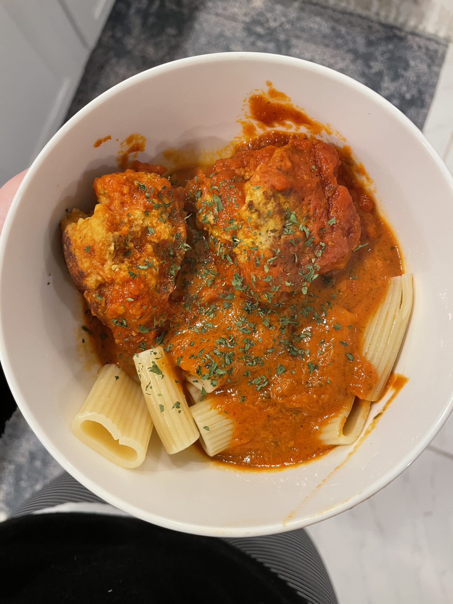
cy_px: 302
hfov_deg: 53.1
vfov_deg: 67.3
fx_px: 454
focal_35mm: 26
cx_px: 226
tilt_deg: -85.9
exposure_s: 1/60
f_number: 1.6
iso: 160
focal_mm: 4.2
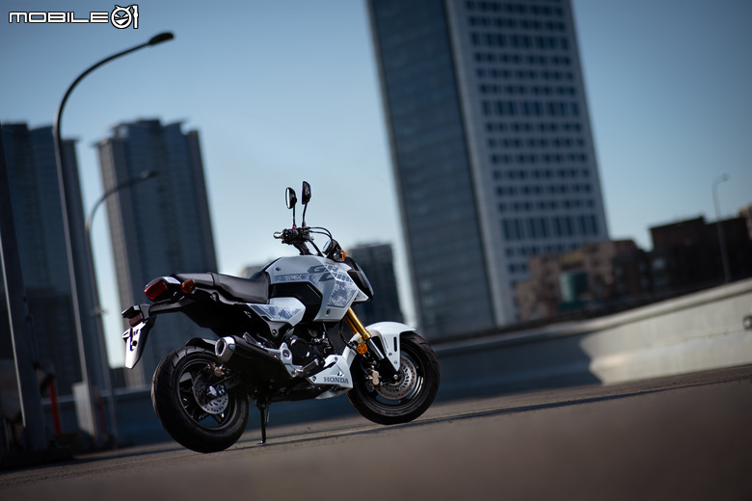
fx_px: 1775
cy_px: 250
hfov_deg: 23.9
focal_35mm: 85
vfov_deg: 16.1
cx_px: 376
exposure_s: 1/6400
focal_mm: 85
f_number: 1.4
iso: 64
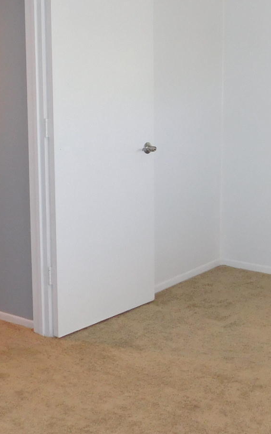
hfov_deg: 21.2
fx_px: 720
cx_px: 188
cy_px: 168
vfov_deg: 33.3
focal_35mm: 61
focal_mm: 4
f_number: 3
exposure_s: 1/30
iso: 200
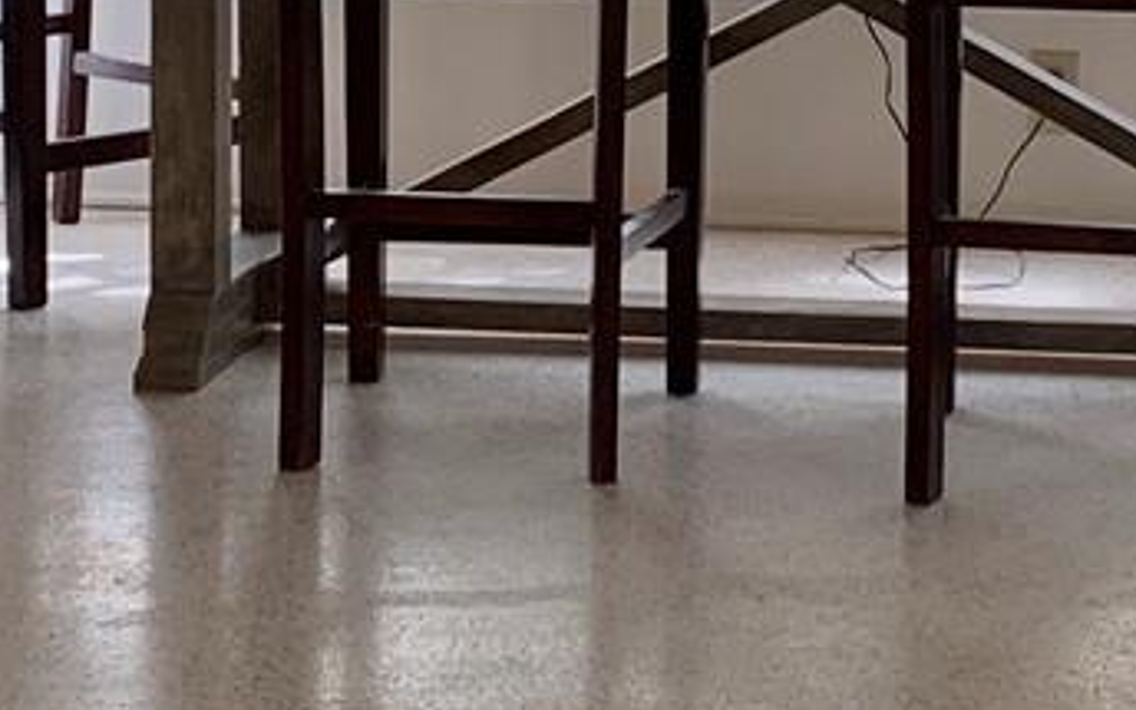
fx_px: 3963
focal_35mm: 128
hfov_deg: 16.3
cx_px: 789
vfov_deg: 9.9
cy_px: -436
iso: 80
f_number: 1.8
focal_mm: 4.2
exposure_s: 1/60
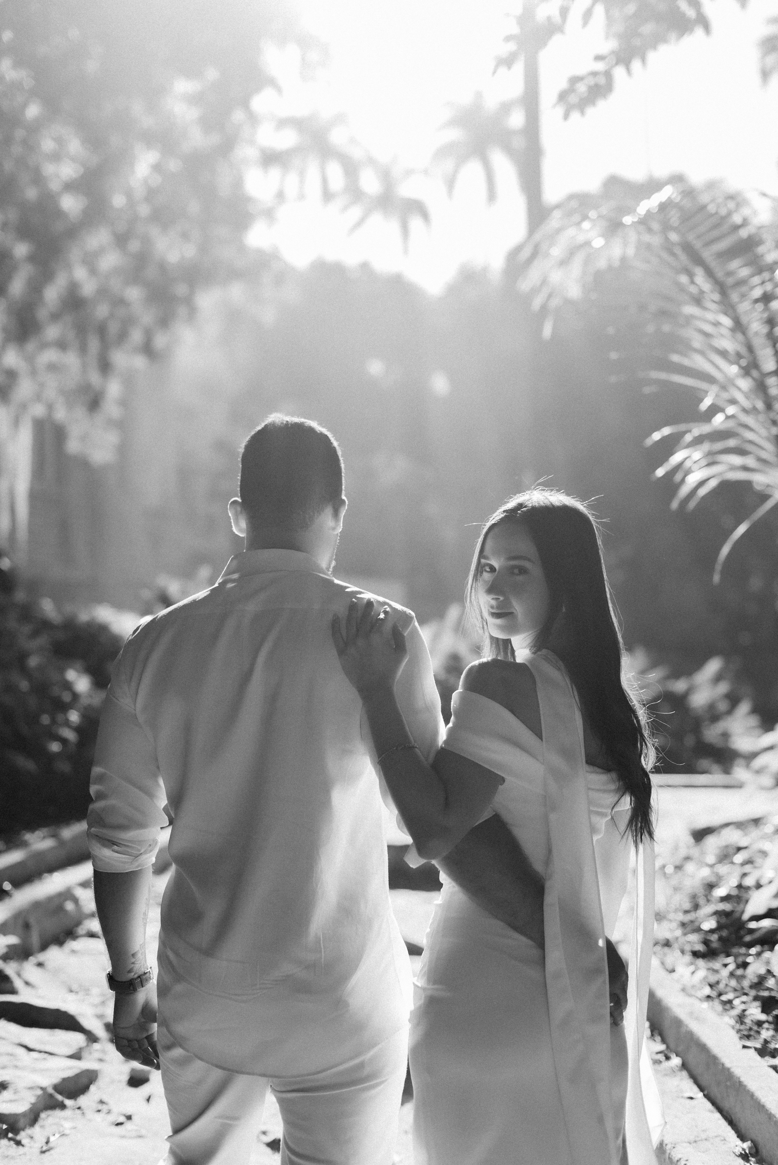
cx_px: 389
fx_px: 1619
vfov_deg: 39.6
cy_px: 582
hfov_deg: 27.0
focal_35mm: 50
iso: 125
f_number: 2.2
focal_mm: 50
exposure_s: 1/1000
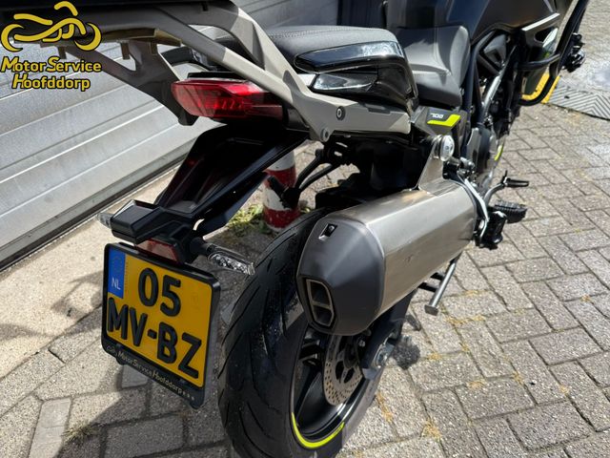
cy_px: 229
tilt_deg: -37.8
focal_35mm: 24
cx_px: 305
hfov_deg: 71.6
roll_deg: +0.3
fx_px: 423
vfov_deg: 56.8
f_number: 1.78
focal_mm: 6.76
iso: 80
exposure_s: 1/1653
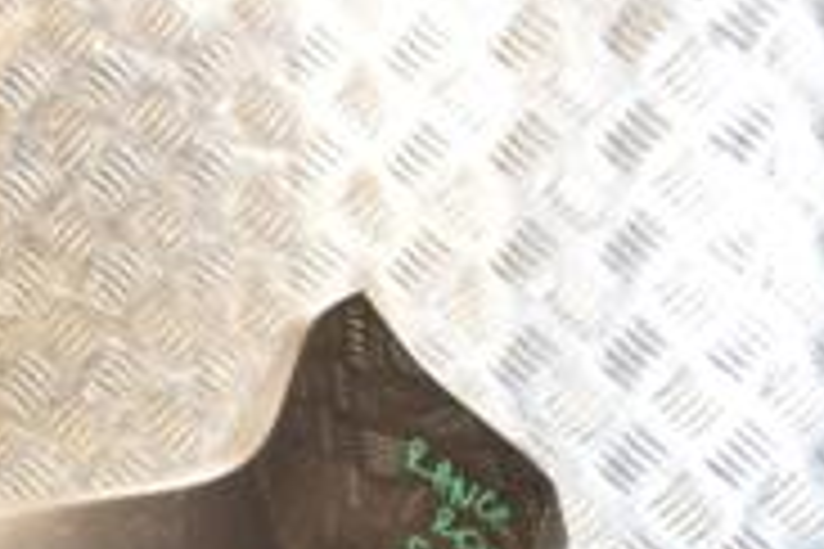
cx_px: -432
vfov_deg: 10.8
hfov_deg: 15.4
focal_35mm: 123
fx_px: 2807
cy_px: 788
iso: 800
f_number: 5
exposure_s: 1/200
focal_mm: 25
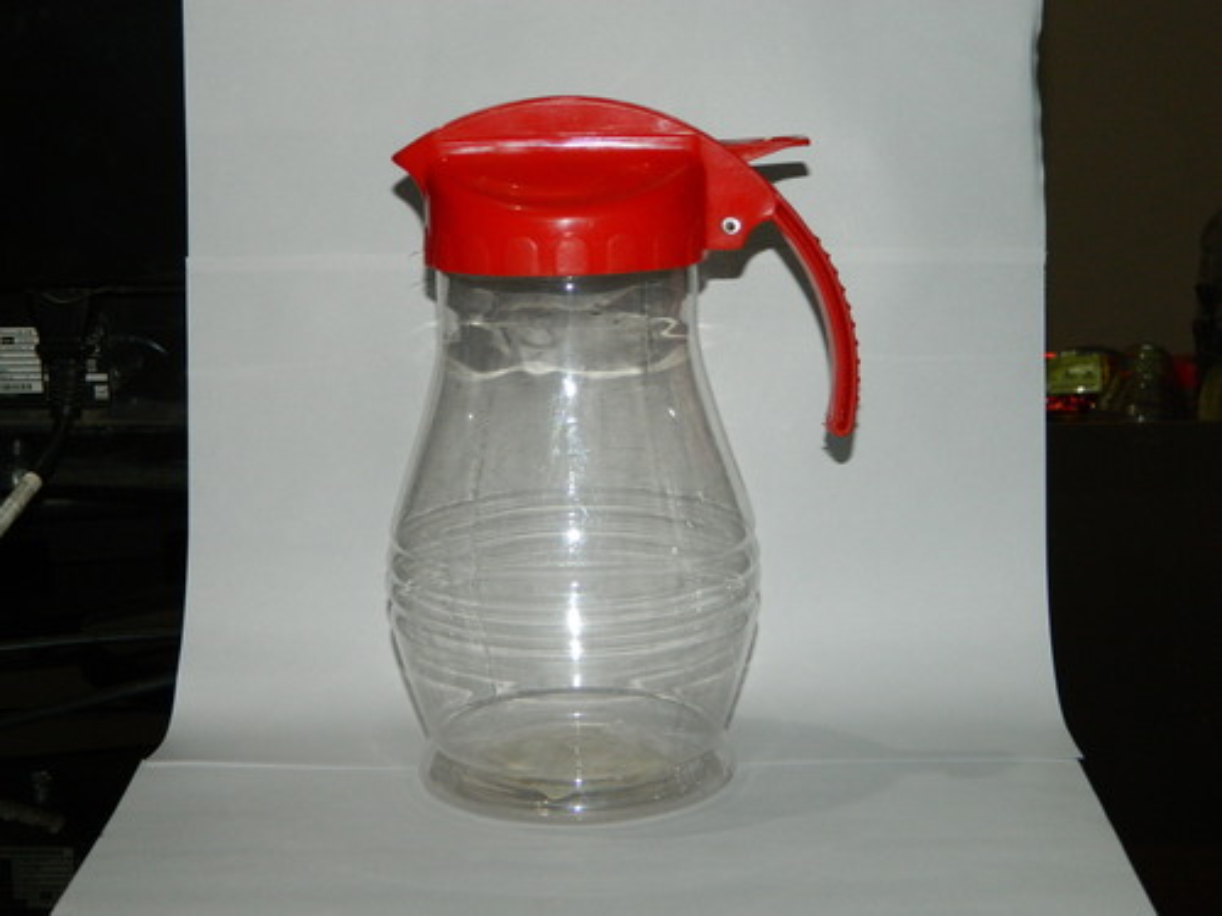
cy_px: 458
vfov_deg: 21.0
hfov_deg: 27.8
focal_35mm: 70
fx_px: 2471
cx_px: 611
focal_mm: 12.6
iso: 200
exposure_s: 1/50
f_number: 4
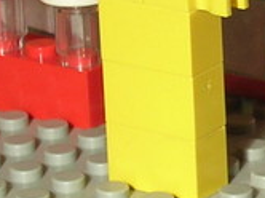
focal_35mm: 271
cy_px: 61
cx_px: 595
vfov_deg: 5.5
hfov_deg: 7.0
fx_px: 2072
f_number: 3.3
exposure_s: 1/12.2
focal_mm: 8.4
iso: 50
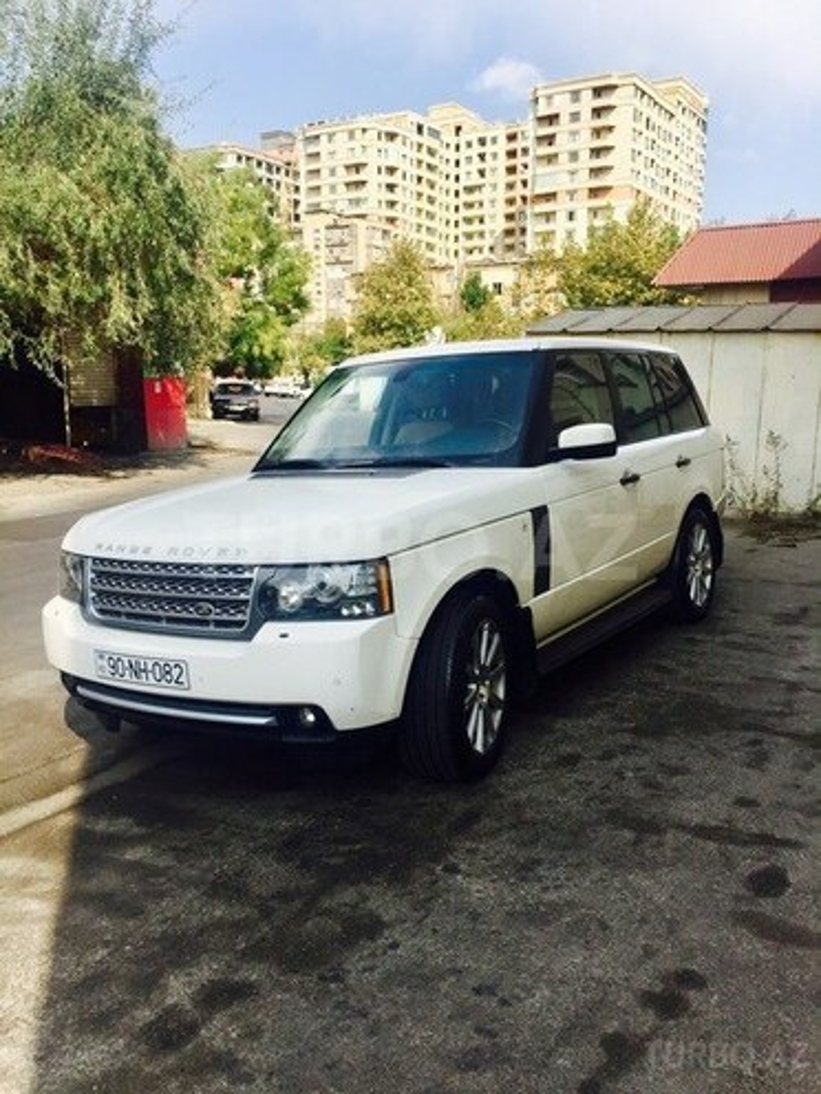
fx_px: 917
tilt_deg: -10.5
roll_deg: -0.2
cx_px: 410
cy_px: 547
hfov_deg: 48.2
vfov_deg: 61.7
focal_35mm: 29
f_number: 2.2
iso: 32
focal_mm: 4.15
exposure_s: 1/1721
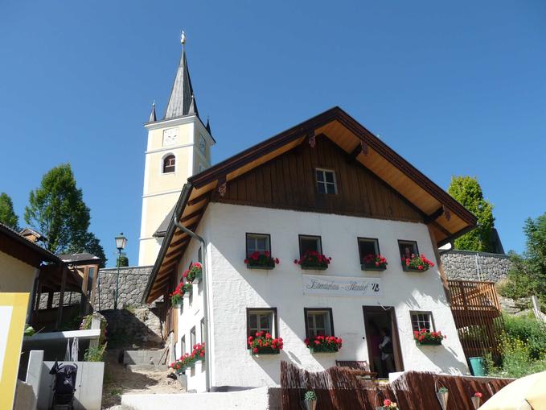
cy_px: 205
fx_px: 473
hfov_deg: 60.0
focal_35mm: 30
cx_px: 273
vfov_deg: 46.8
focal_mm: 5
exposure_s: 1/800
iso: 100
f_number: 3.4
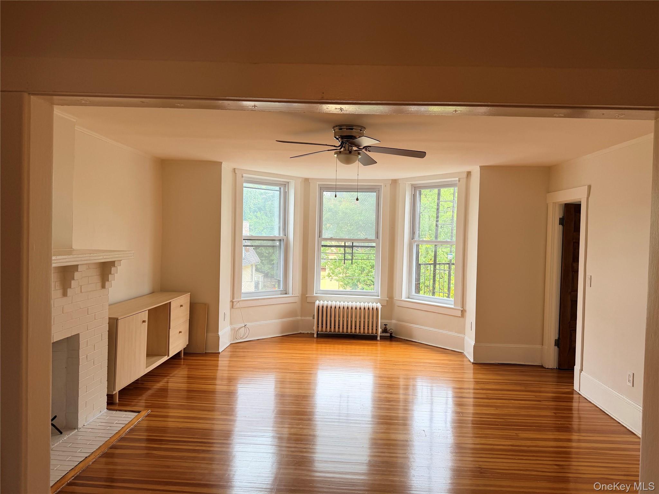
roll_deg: -1.4
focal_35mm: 24
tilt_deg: -0.8
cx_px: 330
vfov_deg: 56.8
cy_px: 247
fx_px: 457
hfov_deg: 71.6
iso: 80
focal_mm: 6.76
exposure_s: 1/134
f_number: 1.78
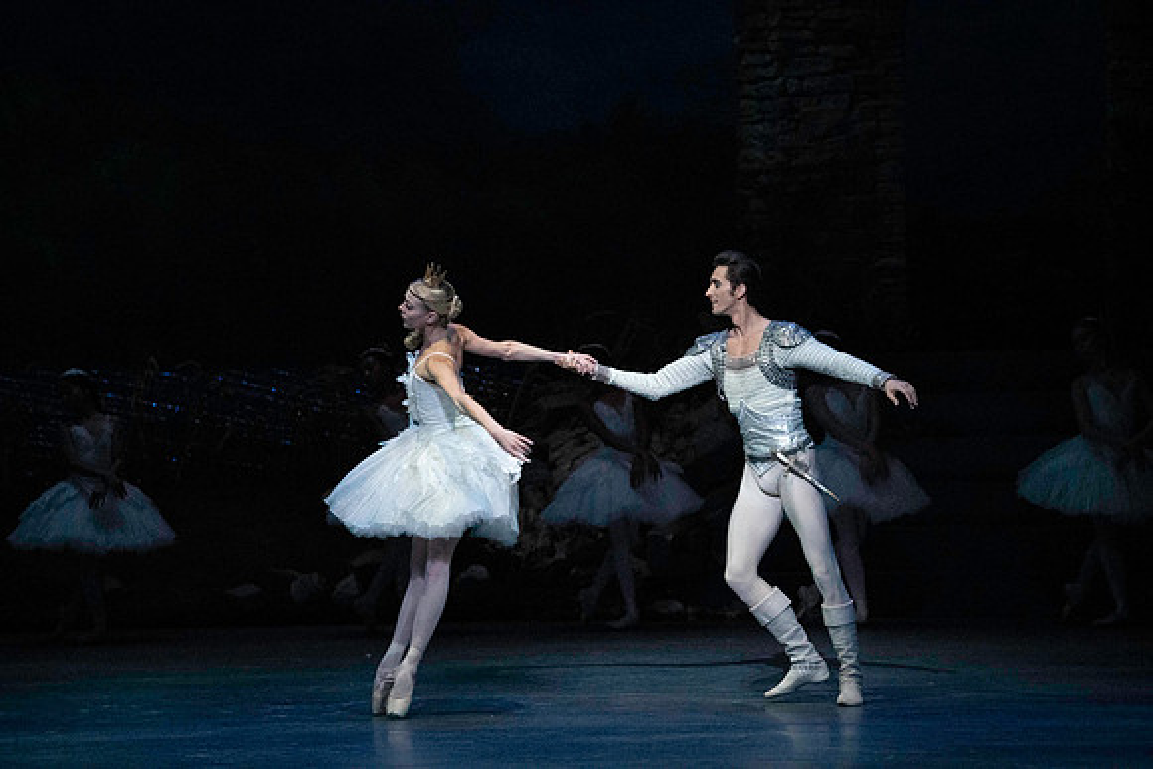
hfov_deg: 10.3
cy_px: 384
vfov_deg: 6.9
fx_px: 6407
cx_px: 576
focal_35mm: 200
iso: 25600
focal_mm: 200
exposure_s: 1/400
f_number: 5
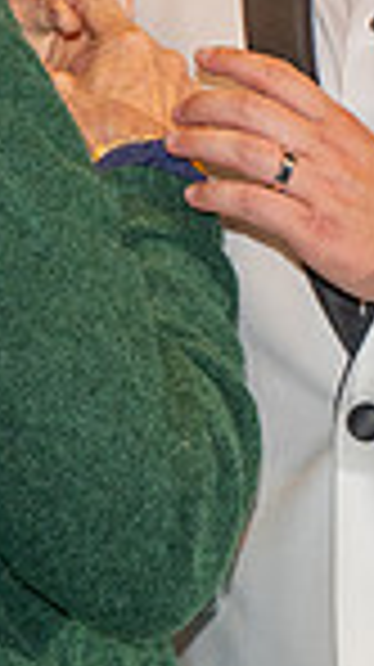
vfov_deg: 3.9
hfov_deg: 2.2
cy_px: -155
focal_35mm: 555
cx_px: 266
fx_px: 9807
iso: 1000
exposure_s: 1/125
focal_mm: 135
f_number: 2.8
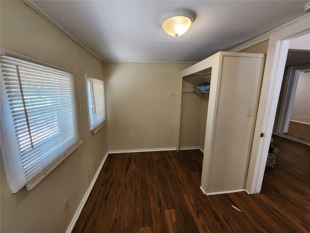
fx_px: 116
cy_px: 116
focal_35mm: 13
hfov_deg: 106.2
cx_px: 155
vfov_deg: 89.9
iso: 320
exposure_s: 1/60
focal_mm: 2.2
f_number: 2.2
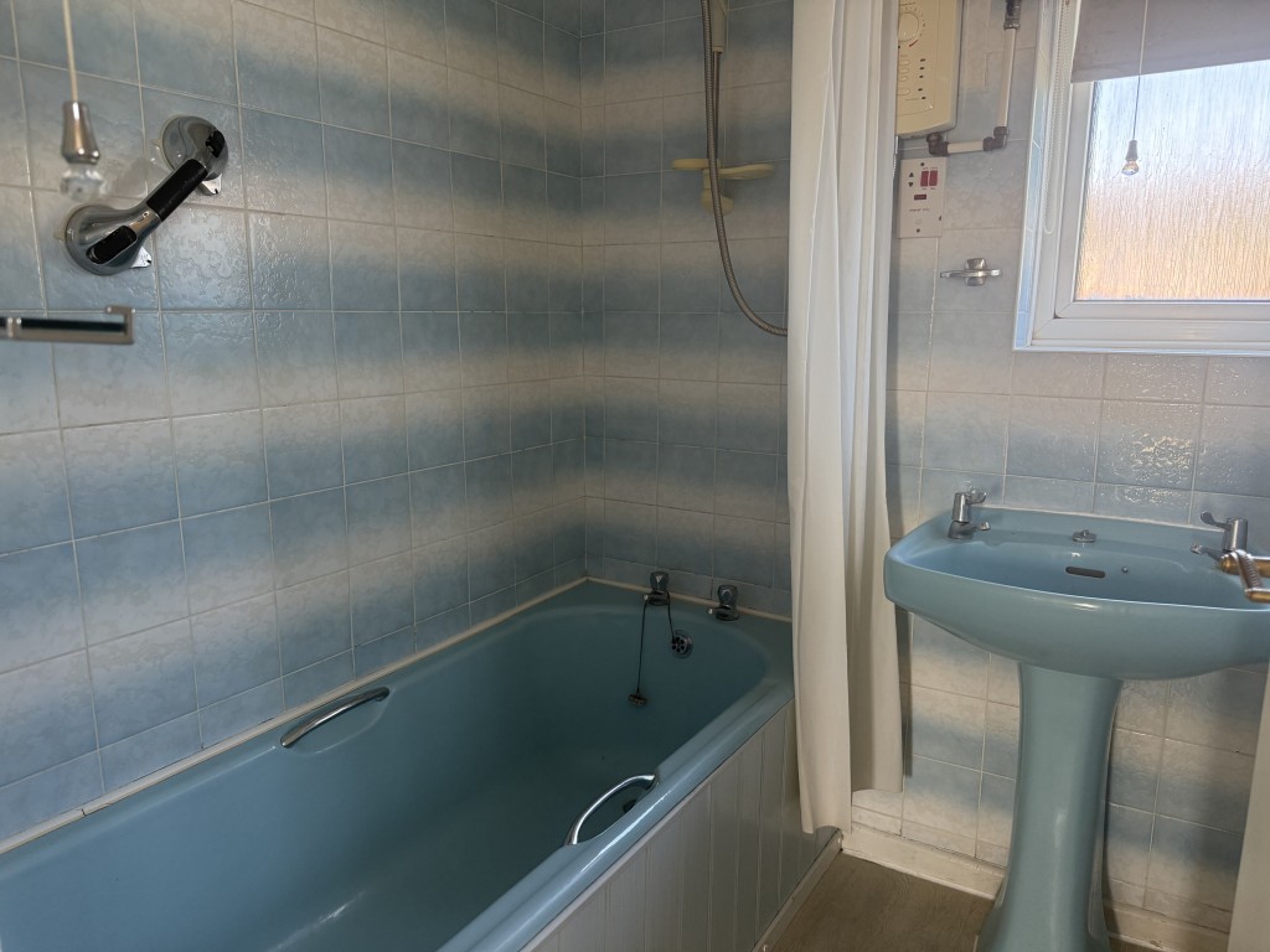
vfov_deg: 56.8
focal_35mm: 24
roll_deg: -0.9
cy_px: 476
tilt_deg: -10.1
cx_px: 635
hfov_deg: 71.6
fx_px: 881
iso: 200
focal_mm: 6.76
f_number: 1.78
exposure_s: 1/114
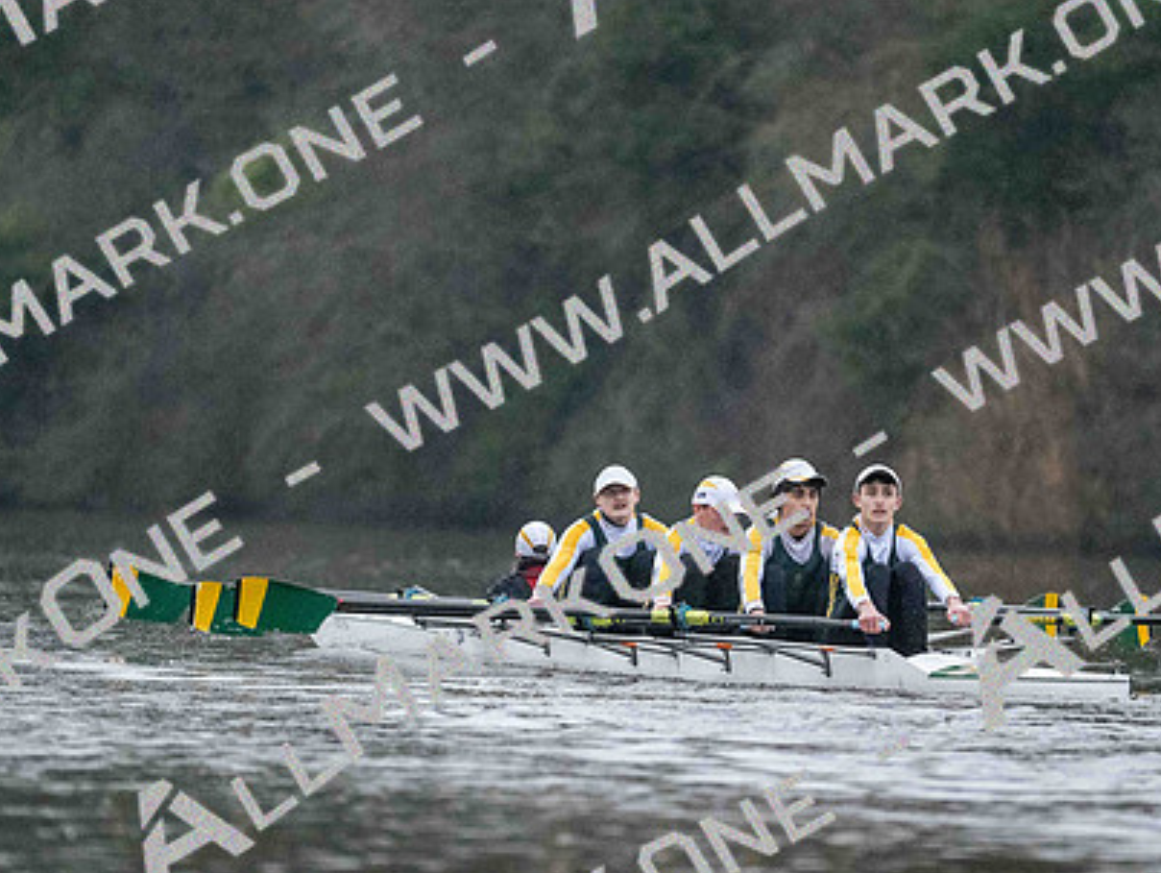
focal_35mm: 553
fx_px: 18564
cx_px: 723
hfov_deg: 3.6
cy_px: 460
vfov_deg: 2.7
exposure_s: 1/1600
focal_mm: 400
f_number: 4.5
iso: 10000
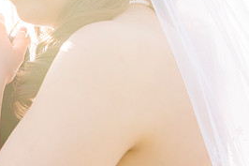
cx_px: 14
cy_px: -36
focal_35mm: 175
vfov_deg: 7.8
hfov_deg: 11.7
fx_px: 1210
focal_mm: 52
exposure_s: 1/640
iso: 250
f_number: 4.5
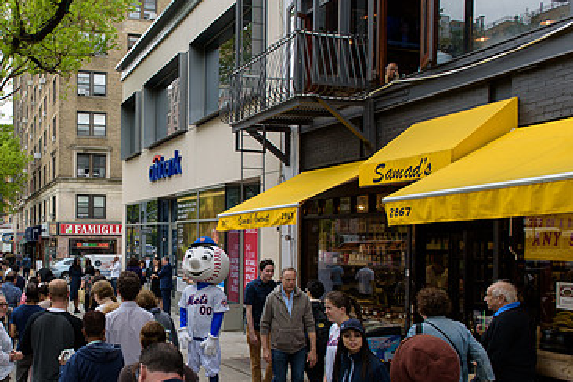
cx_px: 155
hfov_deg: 49.0
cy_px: 242
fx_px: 605
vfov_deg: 34.8
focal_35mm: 38
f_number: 4
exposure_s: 1/250
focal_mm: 24
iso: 200
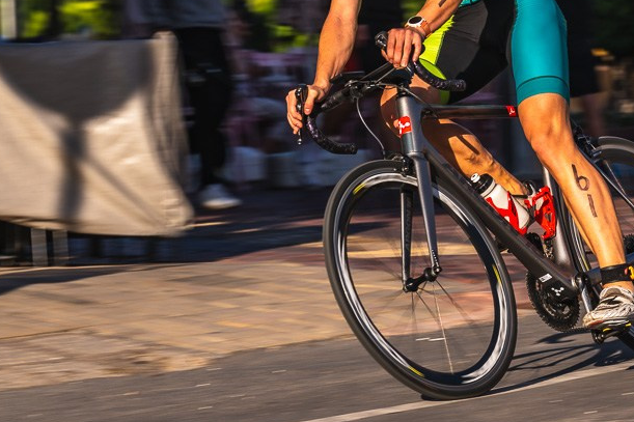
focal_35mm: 314
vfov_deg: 4.4
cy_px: 111
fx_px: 5528
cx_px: 424
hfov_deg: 6.6
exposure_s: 1/160
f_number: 10
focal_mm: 150
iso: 50
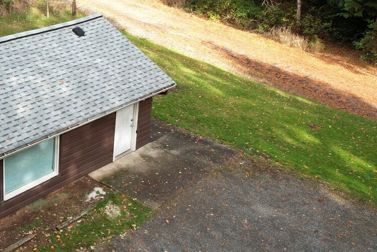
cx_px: 32
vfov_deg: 26.9
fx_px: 524
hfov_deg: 36.9
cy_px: 96
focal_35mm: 50
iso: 100
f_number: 2.8
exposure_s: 1/250
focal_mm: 8.38
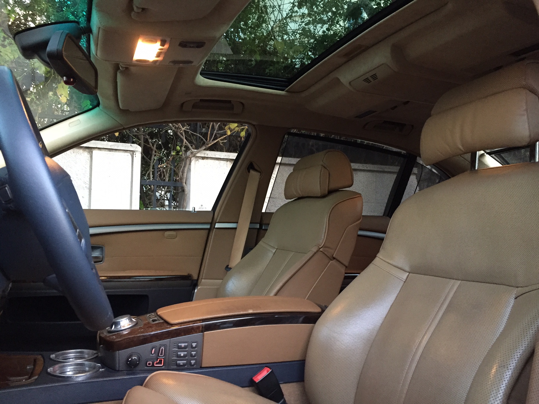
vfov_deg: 48.2
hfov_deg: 61.7
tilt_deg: +2.8
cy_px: 202
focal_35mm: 29
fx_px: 452
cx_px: 270
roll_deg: -2.0
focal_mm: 4.15
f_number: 2.2
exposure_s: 1/20
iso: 250
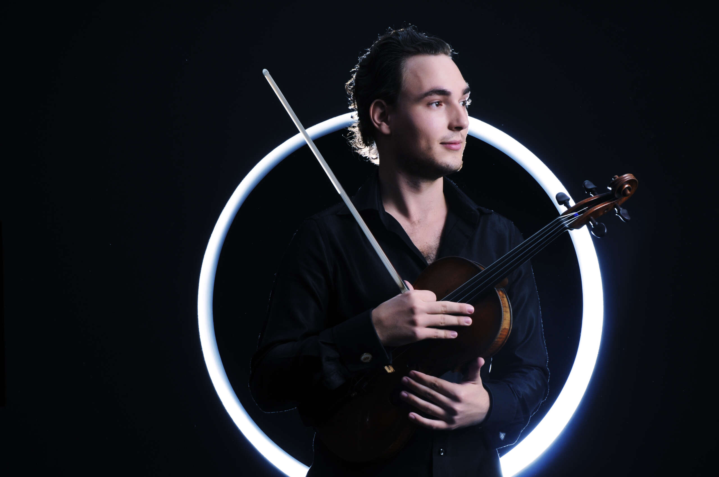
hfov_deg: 28.1
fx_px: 1436
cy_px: 238
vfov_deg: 18.9
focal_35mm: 72
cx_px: 360
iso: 200
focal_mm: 48
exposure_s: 1/125
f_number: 14
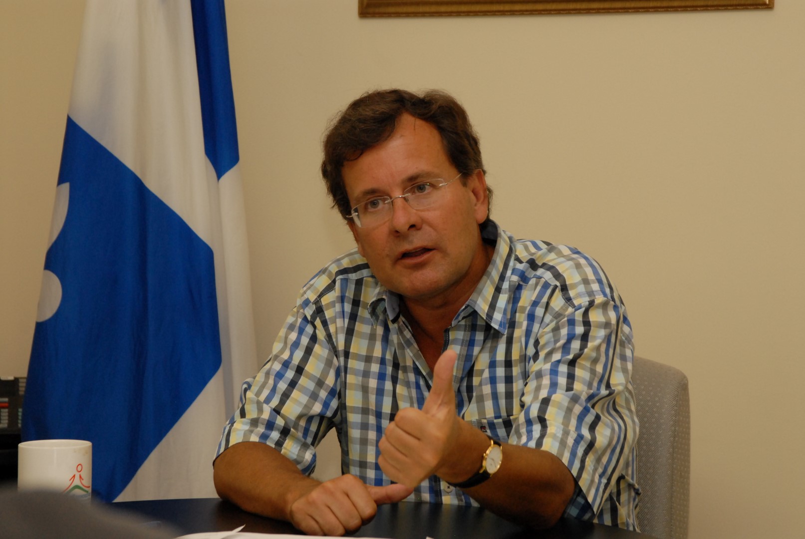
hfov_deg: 19.4
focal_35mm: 105
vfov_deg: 13.1
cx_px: 402
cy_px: 270
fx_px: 2351
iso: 640
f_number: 7.1
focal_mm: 70
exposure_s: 1/160
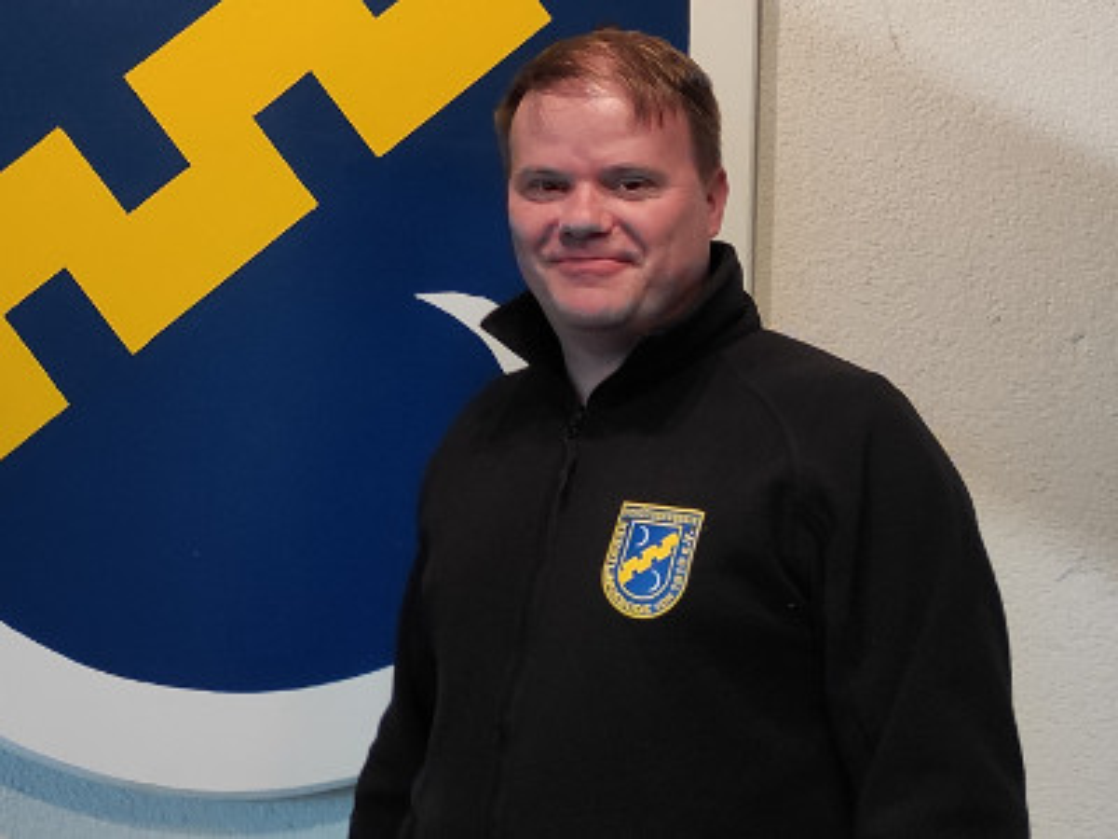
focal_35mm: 25
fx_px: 807
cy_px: 420
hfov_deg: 69.4
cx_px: 559
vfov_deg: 54.9
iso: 875
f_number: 1.89
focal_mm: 5.43
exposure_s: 1/33
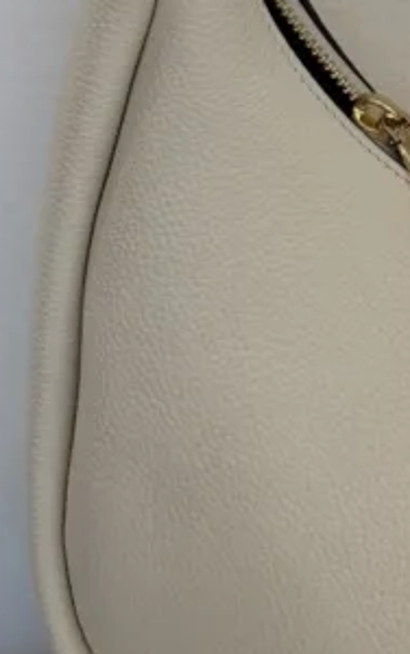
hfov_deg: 12.8
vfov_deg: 20.6
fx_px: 1677
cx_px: 704
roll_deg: +0.5
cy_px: -126
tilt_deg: -14.9
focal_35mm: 94
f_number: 1.6
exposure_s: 1/142
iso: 32
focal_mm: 5.96
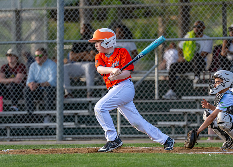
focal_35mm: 383
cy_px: 88
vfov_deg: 3.8
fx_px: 2537
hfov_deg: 5.3
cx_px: 119
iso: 400
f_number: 2.8
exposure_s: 1/2000
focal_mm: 200
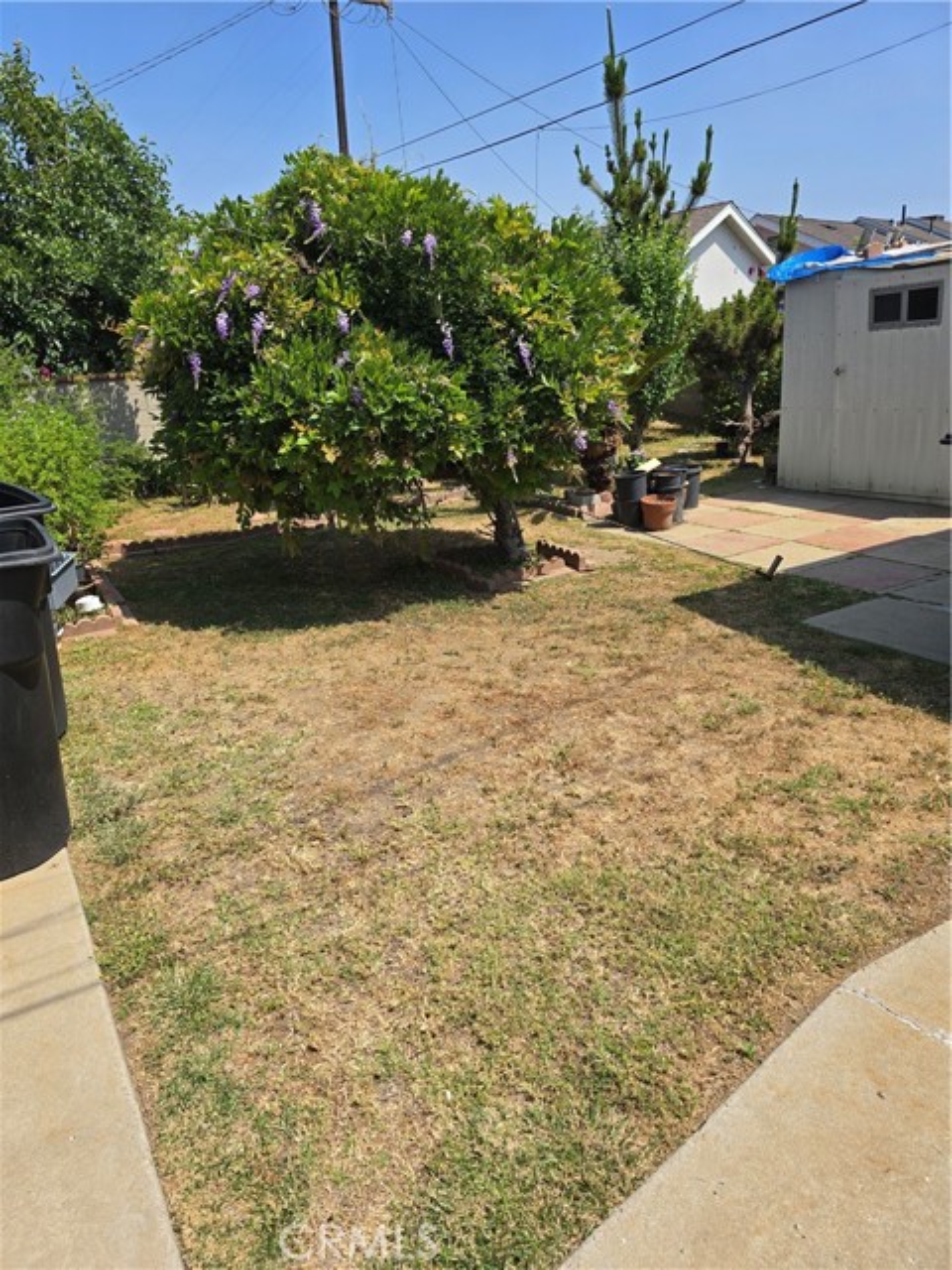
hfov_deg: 58.9
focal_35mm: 23
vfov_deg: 73.9
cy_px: 635
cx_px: 476
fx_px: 843
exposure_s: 1/740
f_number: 1.7
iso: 12
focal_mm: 6.3
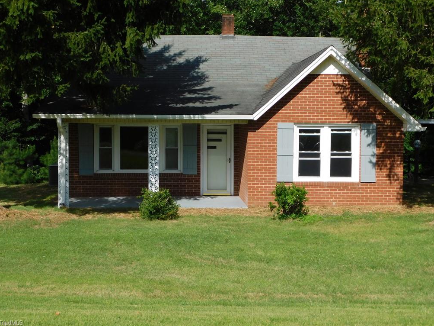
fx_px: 652
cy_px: 161
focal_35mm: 52
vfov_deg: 28.0
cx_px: 213
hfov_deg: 36.8
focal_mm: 9
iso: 125
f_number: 3.8
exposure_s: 1/1000
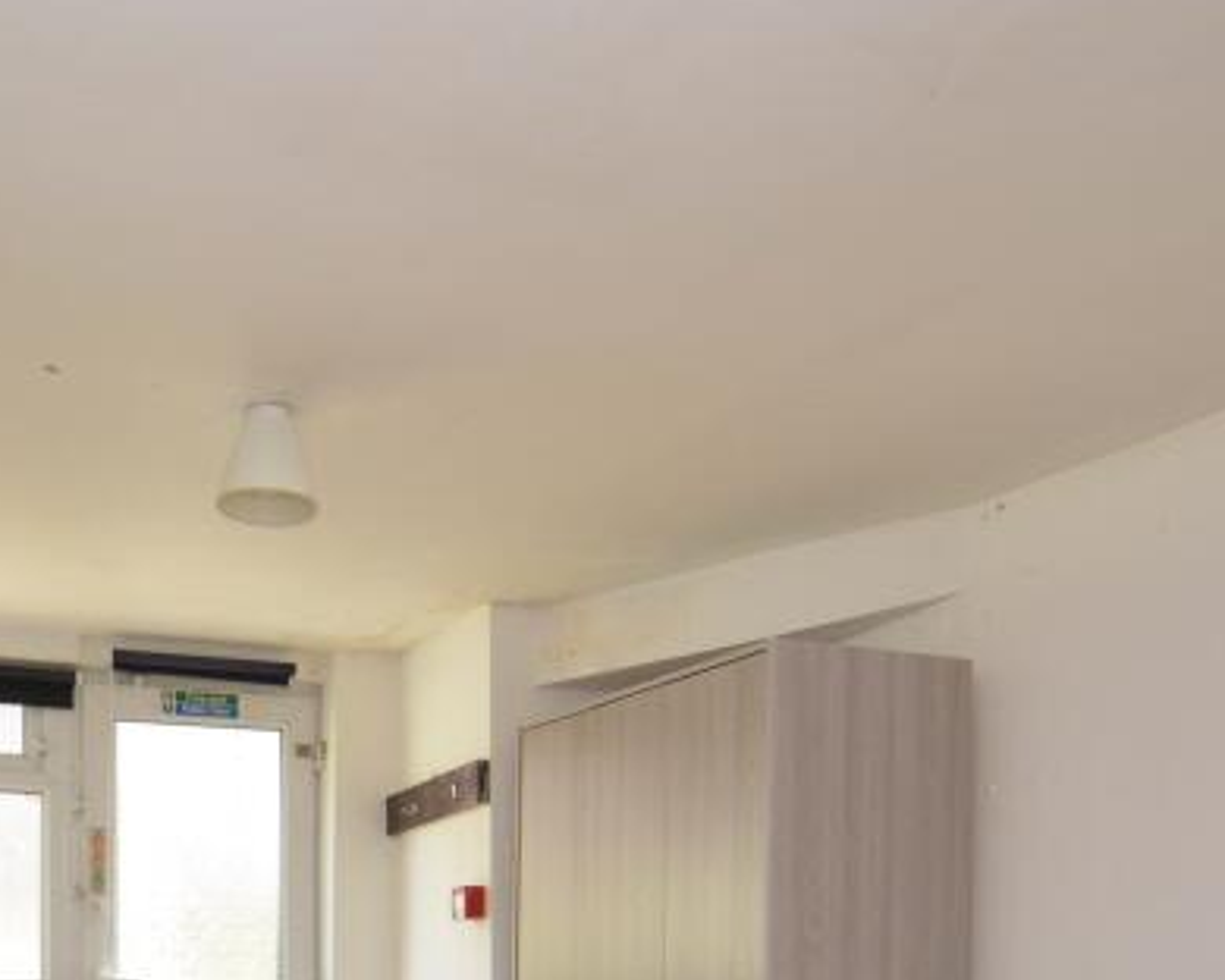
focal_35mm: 37
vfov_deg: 35.0
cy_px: 1055
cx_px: 427
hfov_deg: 48.4
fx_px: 1341
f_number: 4.8
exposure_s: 1/90
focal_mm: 10
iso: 400
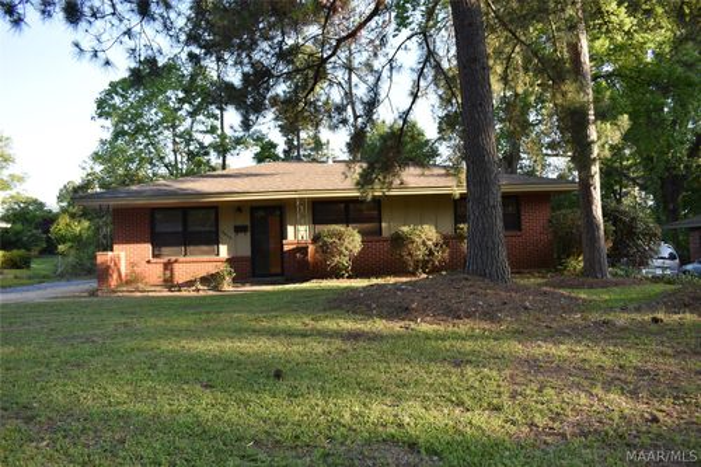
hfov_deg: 67.4
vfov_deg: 47.9
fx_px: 526
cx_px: 350
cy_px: 234
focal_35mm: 27
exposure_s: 1/250
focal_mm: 18
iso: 360
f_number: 5.6
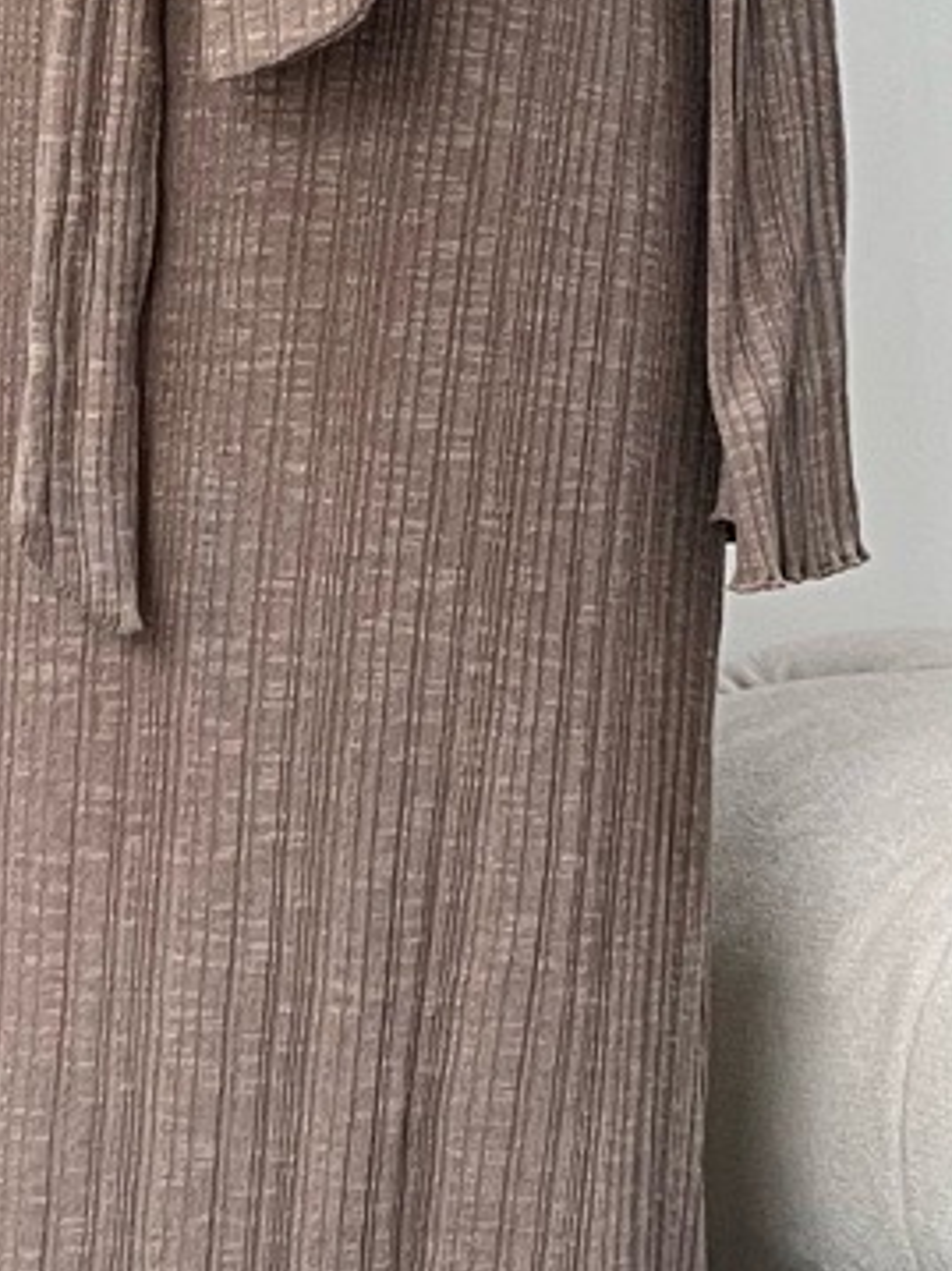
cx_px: 255
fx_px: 4256
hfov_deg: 12.7
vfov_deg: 16.9
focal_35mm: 116
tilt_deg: -3.4
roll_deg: -0.3
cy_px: 287
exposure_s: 1/50
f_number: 1.6
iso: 80
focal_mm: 5.1
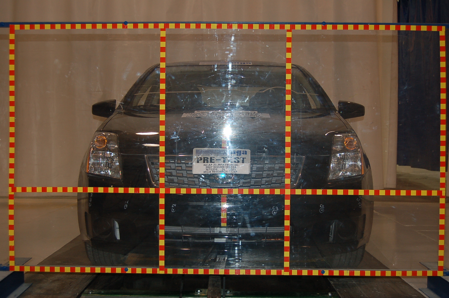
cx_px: 224
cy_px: 149
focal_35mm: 45
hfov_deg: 43.6
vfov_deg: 29.8
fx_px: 561
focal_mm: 30
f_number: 4.2
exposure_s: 1/60
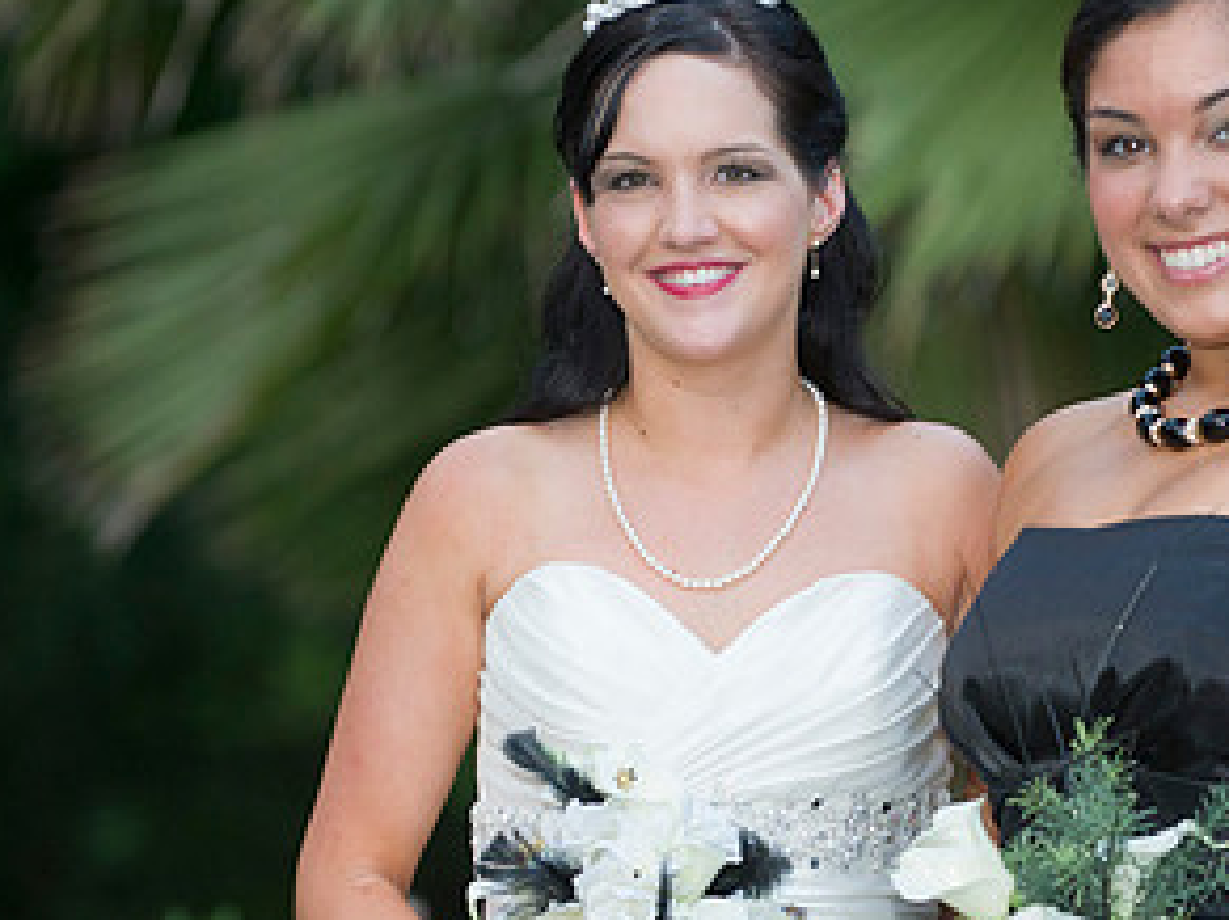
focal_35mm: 259
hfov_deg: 7.6
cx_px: 929
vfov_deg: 5.7
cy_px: 574
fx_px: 9192
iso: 1250
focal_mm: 135
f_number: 2.8
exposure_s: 1/160
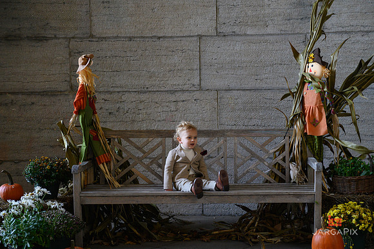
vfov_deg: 19.4
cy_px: 124
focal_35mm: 70
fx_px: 727
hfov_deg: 28.9
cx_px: 187
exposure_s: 1/500
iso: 2000
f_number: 3.2
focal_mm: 70
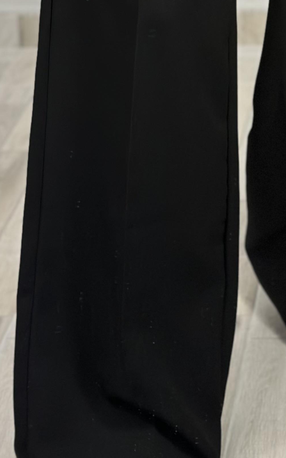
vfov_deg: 15.9
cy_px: -17
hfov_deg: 10.1
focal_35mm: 128
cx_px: 319
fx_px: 1596
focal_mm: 6.86
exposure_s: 1/100
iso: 160
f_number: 1.78
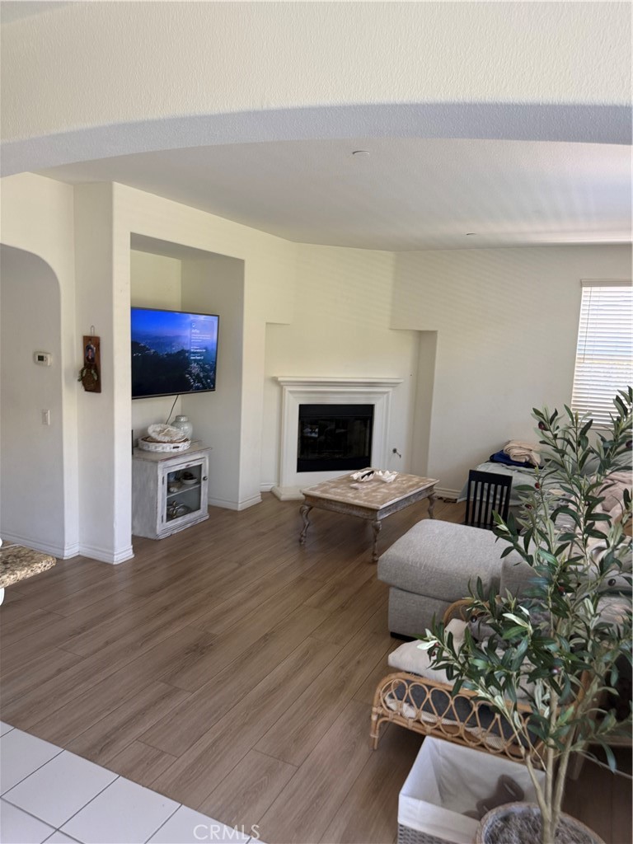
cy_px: 422
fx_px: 585
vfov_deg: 71.6
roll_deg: -4.7
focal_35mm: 24
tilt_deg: -6.9
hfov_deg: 56.8
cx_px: 316
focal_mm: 6.76
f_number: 1.78
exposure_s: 1/98
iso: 200
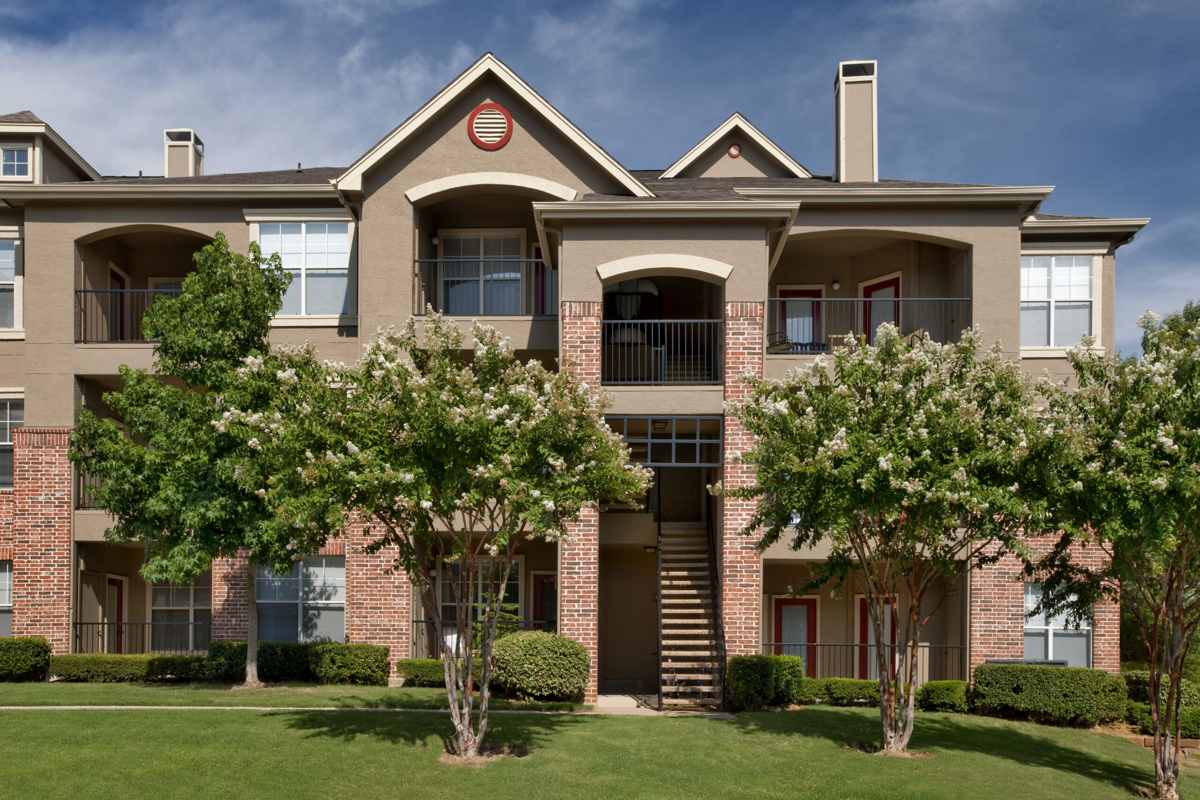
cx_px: 600
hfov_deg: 61.9
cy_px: 400
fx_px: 1000
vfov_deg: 43.6
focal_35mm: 30
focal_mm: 30
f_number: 16
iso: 100
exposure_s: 1/50
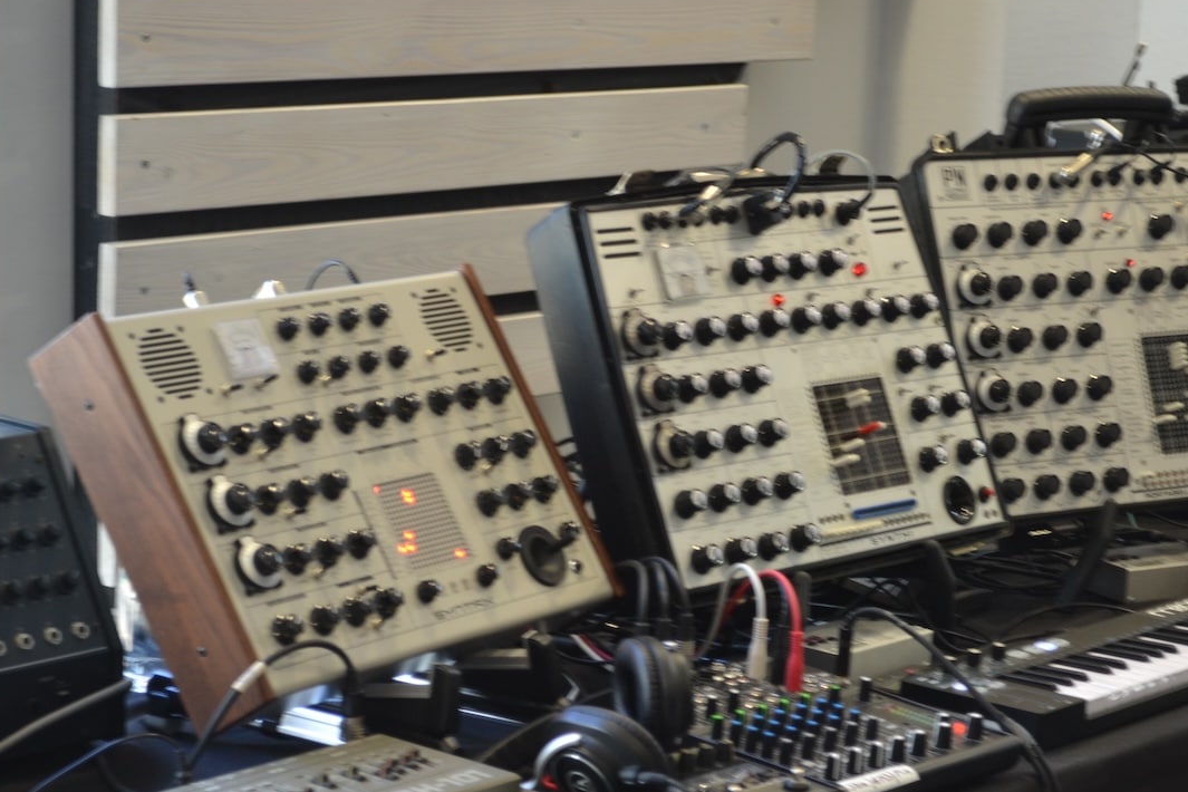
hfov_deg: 21.9
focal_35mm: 93
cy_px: 528
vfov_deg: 14.7
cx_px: 667
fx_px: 3069
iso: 400
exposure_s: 1/25
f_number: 5.3
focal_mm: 44
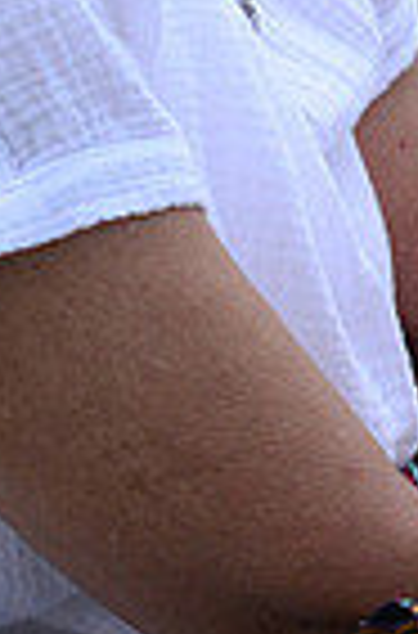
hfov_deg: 1.1
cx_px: 252
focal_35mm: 1236
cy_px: -652
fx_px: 21686
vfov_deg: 1.7
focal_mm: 200
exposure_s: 1/800
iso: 800
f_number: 2.8
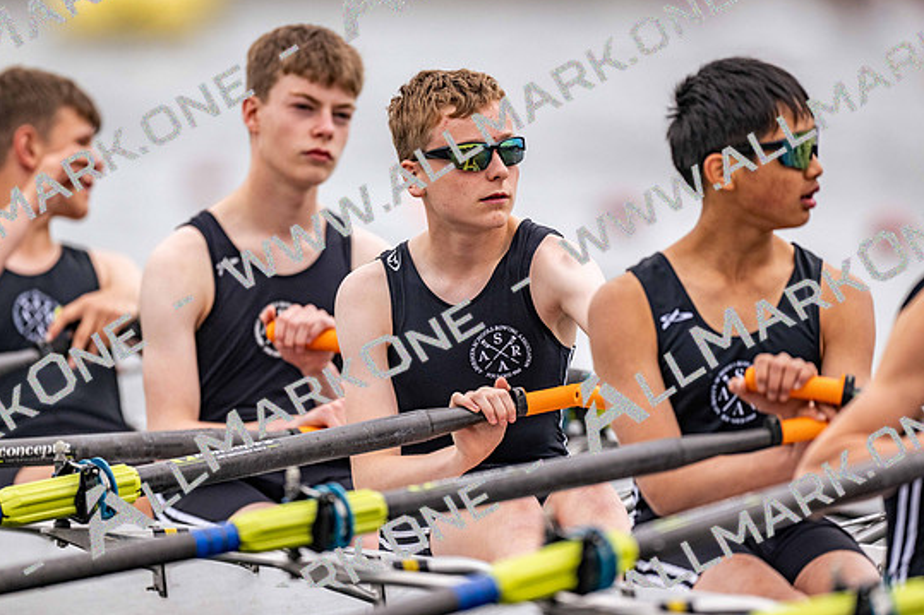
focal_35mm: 646
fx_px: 16575
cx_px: 434
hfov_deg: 3.2
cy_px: 294
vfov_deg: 2.1
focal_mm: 600
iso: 900
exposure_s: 1/2500
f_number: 4
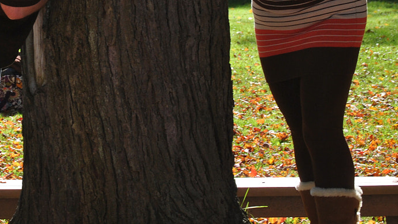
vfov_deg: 6.0
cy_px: -45
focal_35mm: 201
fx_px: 2124
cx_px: 101
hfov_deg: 10.7
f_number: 5.6
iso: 100
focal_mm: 55
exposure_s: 1/200
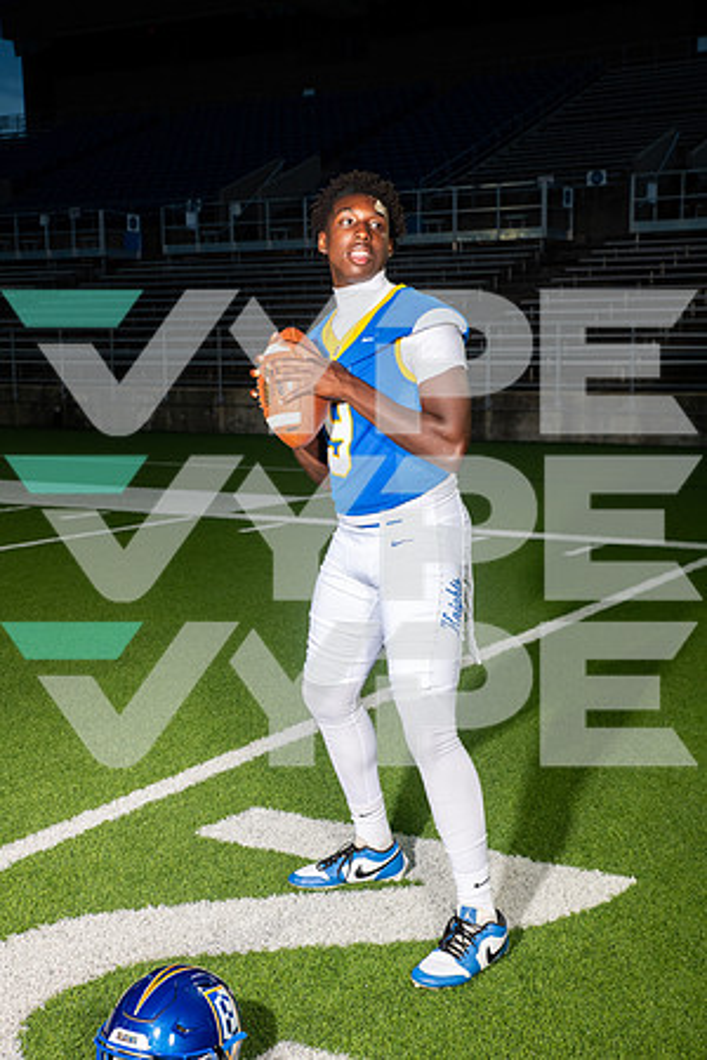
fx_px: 1414
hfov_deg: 28.1
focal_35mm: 48
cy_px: 530
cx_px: 354
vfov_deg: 41.1
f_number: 7.1
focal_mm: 48
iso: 800
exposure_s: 1/320
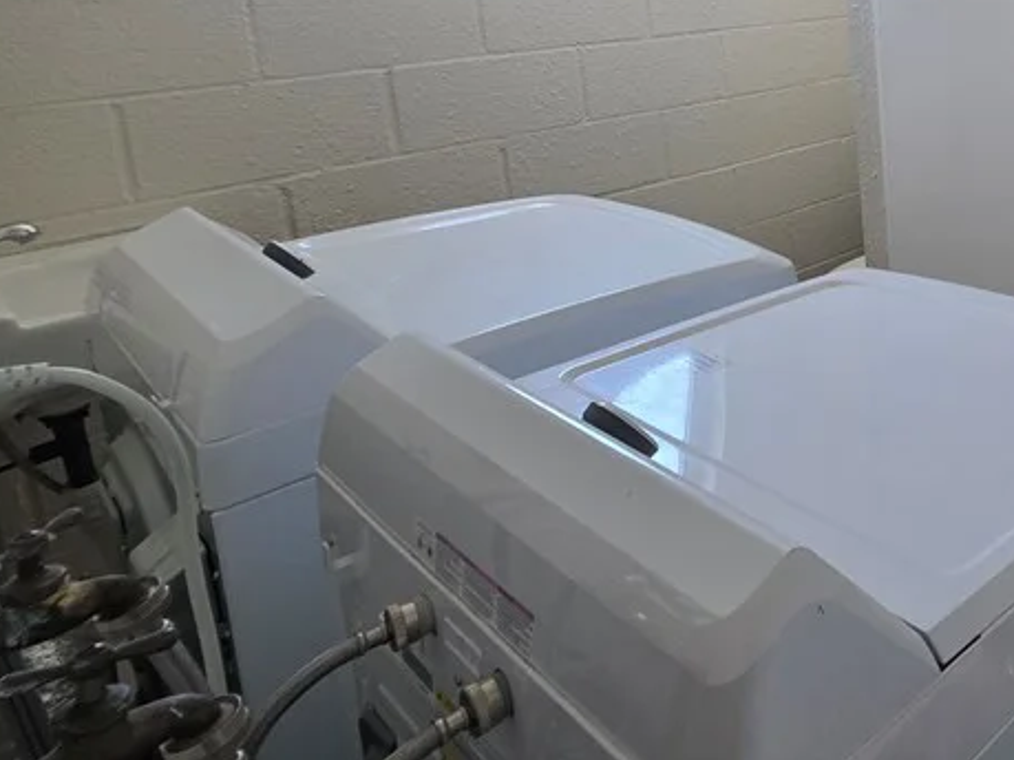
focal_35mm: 29
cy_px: 91
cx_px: 1071
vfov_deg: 44.3
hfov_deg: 47.7
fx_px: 849
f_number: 1.9
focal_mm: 2.2
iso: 200
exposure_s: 1/120
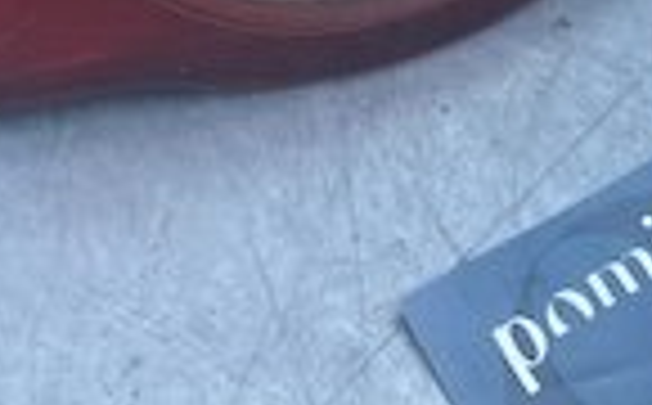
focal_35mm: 122
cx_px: 144
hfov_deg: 17.0
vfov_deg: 9.2
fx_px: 2164
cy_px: -662
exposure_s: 1/527
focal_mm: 4.25
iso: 32
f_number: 1.8
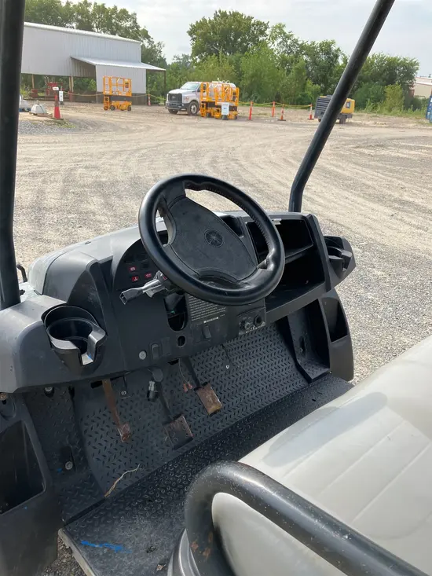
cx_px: 216
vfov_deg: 63.4
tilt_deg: -21.5
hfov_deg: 49.8
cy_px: 288
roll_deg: -1.9
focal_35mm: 28
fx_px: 466
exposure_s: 1/991
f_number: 1.8
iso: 32
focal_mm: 3.99
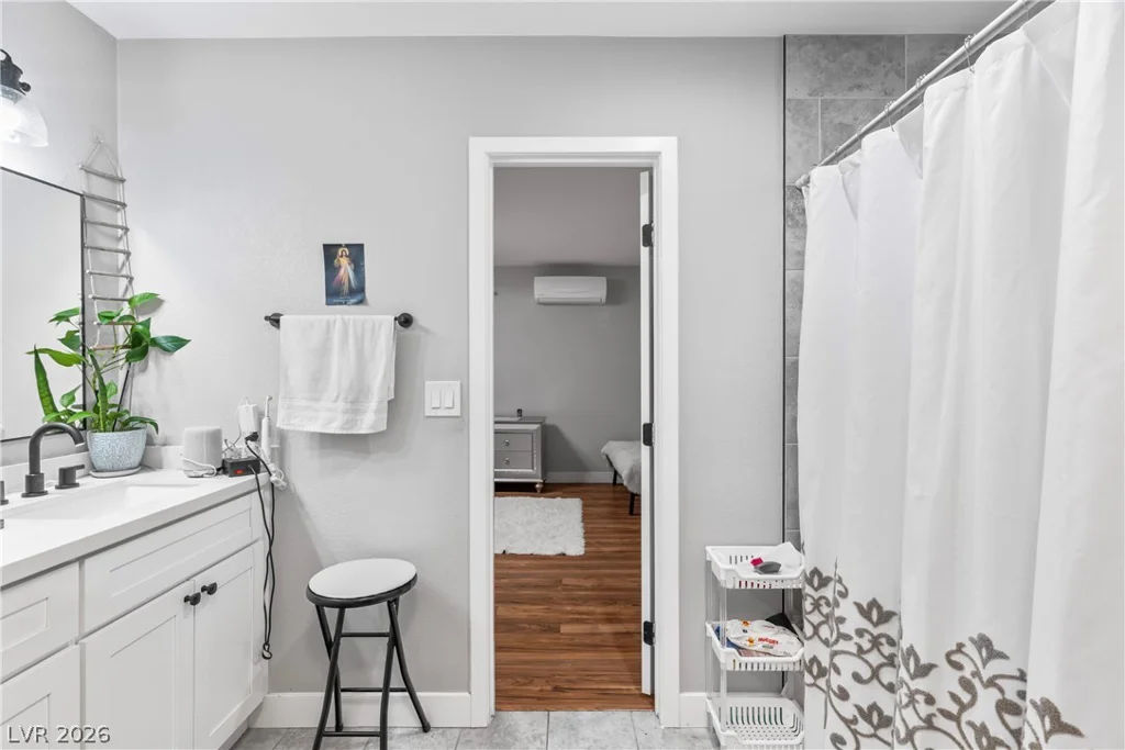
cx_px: 562
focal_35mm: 17
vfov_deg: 70.5
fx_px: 531
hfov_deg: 93.3
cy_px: 375
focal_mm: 17
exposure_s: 1/2
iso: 400
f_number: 8
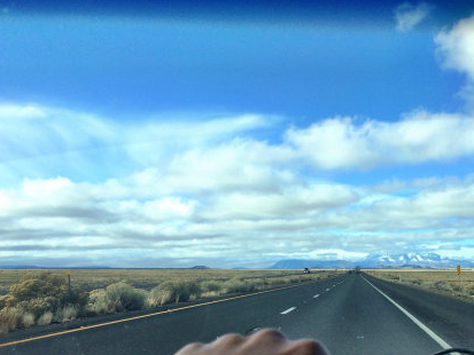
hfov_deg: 42.8
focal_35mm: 43
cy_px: 256
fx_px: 589
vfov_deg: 33.1
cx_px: 339
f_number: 2.2
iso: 32
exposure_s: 1/1580
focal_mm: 4.15
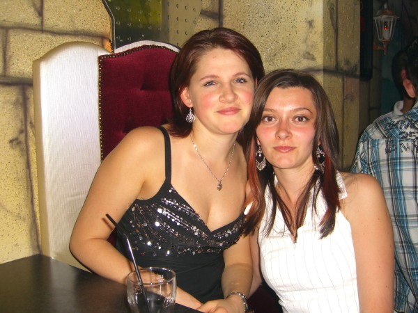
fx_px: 459
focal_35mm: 38
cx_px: 209
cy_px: 156
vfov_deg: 37.7
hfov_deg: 49.0
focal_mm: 7.9
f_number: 2.8
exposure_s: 1/60
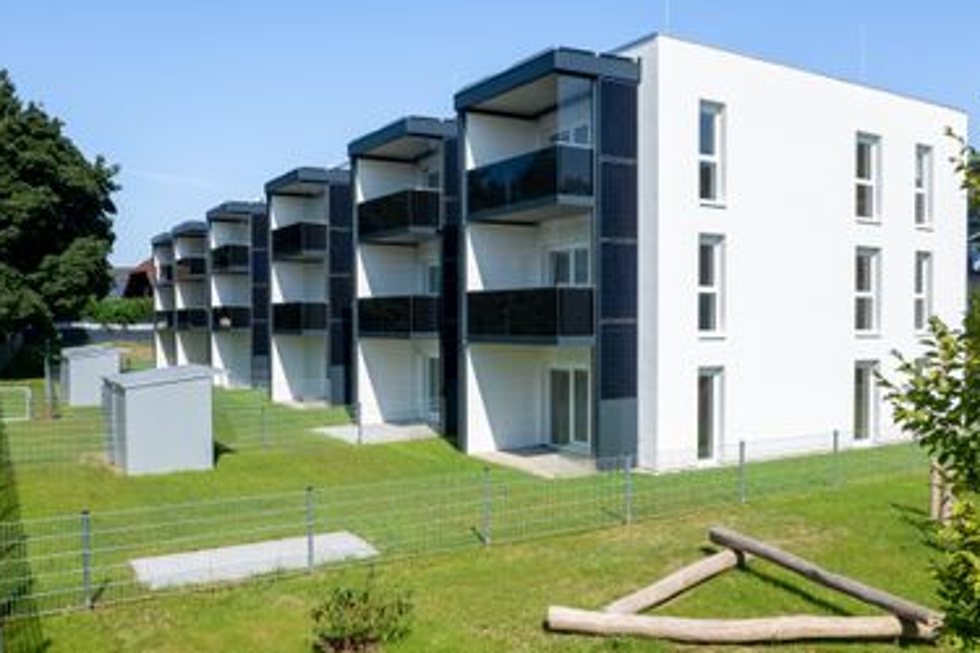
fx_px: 817
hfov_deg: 61.7
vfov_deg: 43.5
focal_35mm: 30
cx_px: 554
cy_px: 364
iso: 100
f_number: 2.8
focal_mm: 8.38
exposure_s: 1/800
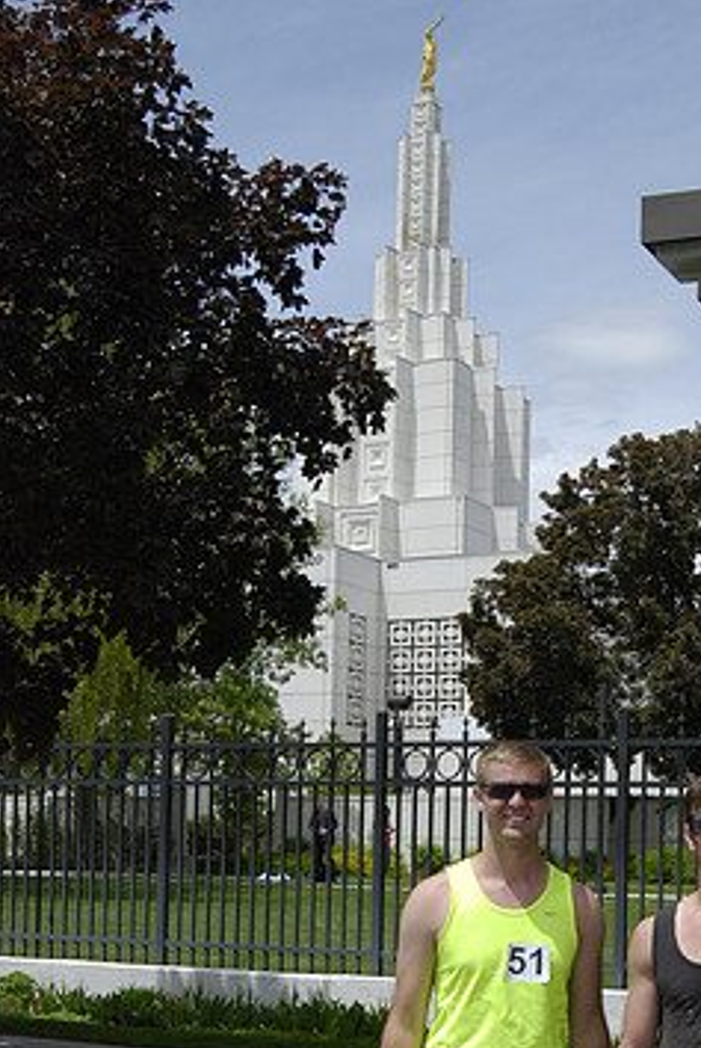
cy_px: 805
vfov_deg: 33.1
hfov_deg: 22.7
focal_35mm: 59
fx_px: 1718
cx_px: 568
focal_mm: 24
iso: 400
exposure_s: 1/800
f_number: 10
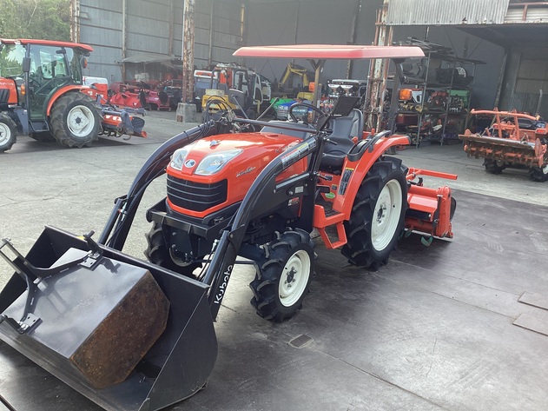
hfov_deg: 58.4
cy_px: 206
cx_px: 274
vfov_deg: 45.4
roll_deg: -4.1
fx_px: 491
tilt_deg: -13.5
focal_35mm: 31
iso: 40
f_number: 2.4
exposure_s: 1/120
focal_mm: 3.3
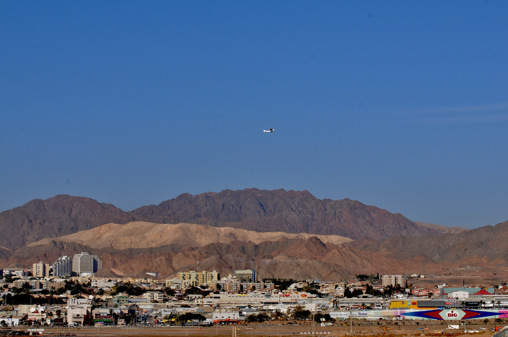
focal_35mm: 105
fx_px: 1480
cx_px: 254
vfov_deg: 13.0
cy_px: 168
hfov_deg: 19.5
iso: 200
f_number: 16
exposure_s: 1/125
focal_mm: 70
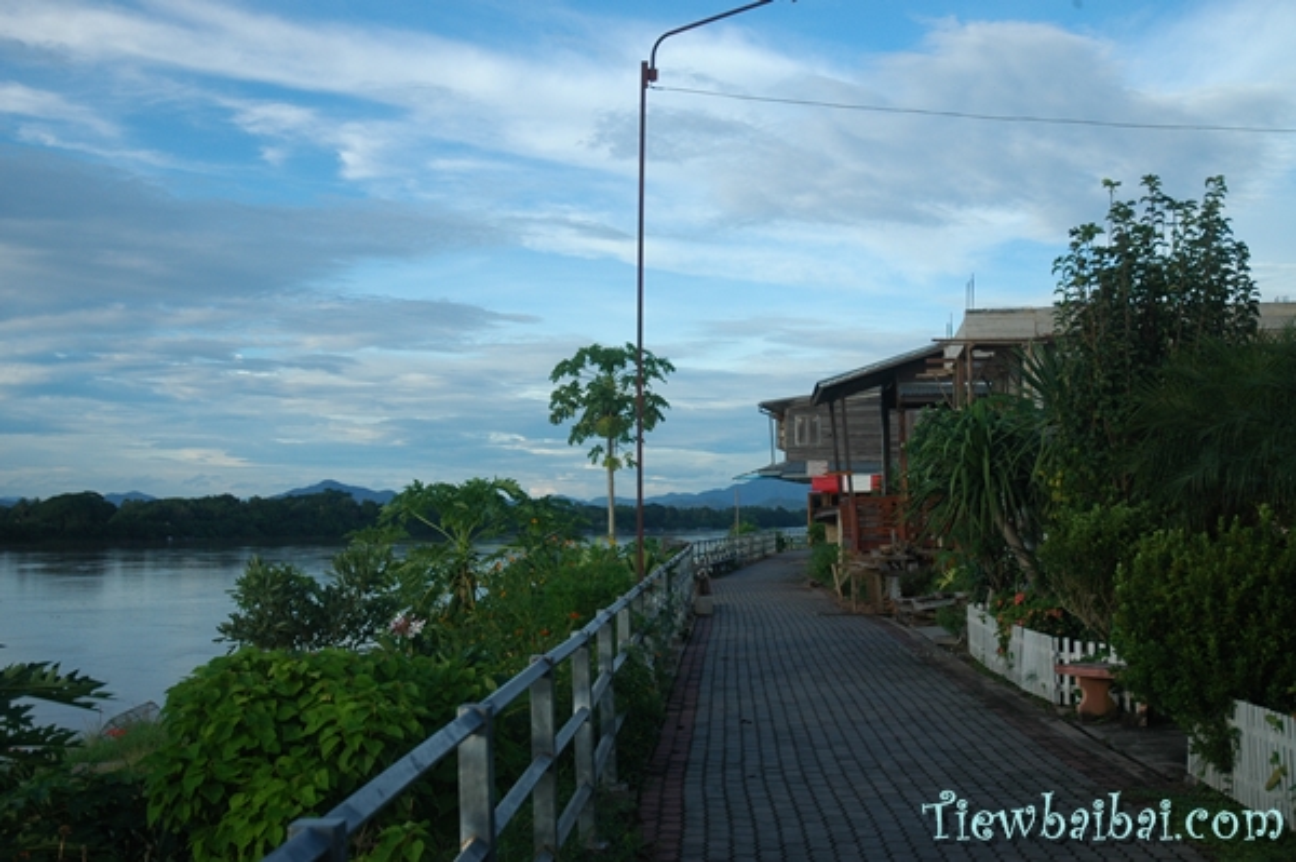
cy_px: 431
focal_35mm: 46
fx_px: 1673
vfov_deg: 28.9
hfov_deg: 42.4
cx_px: 648
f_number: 4
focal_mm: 31
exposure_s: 1/640
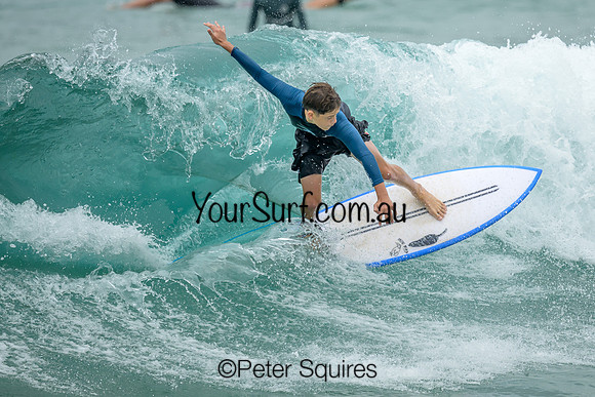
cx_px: 330
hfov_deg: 1.8
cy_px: 111
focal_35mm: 1154
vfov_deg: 1.2
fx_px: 19075
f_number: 6.3
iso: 320
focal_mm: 800
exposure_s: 1/2000
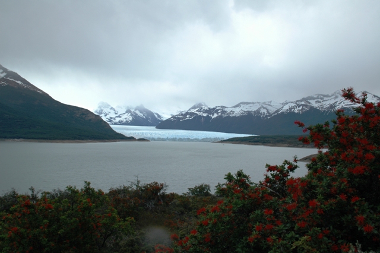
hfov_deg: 51.3
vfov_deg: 35.5
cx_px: 190
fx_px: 396
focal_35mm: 38
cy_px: 126
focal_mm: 25
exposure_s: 1/400
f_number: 10
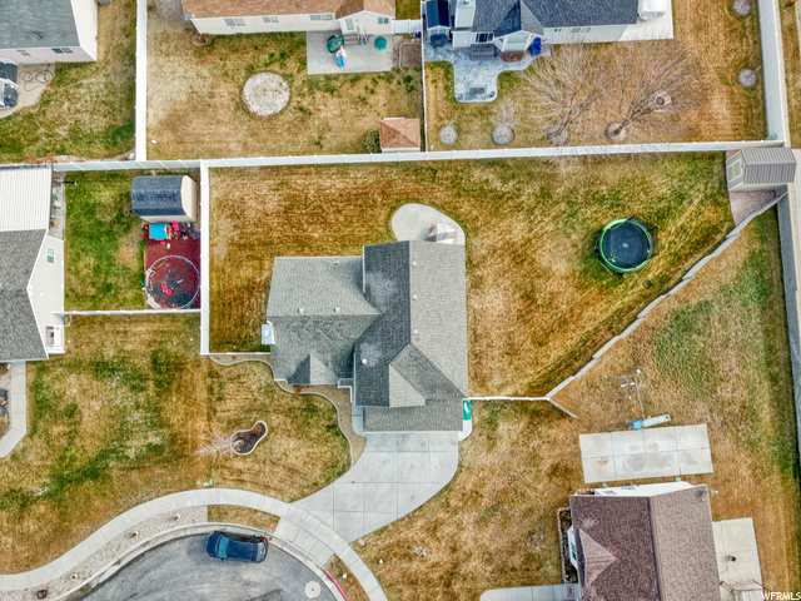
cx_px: 400
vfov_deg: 53.1
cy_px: 300
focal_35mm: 26
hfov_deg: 67.3
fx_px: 602
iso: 100
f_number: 2.2
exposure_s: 1/183
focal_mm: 4.73
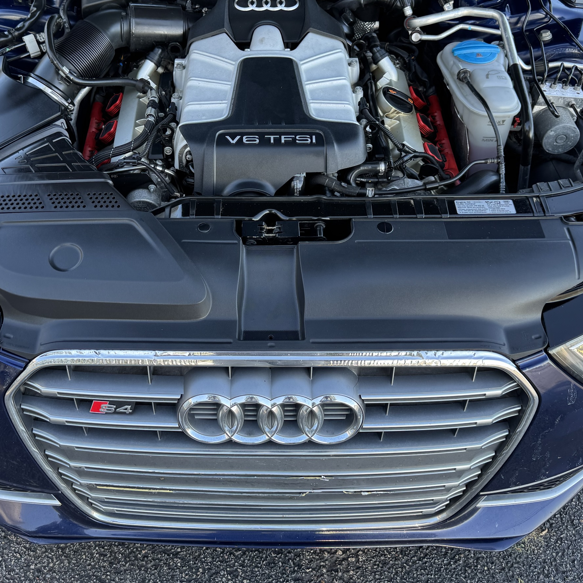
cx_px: 251
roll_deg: +0.6
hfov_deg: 45.9
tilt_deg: -44.9
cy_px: 236
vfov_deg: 45.8
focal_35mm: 36
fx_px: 686
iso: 64
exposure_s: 1/123
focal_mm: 6.76
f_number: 1.78
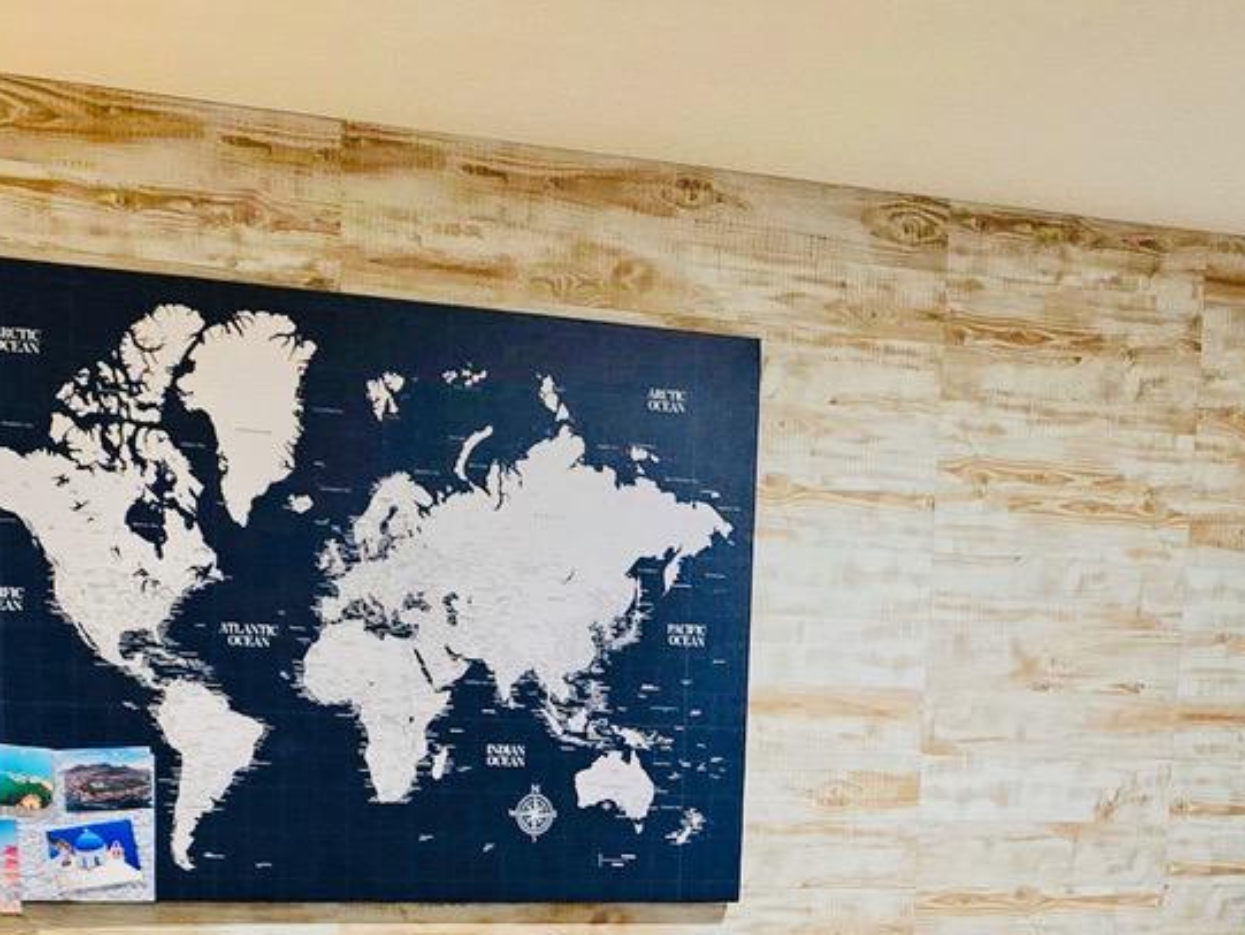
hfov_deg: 22.4
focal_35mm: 87
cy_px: 1322
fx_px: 3130
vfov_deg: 15.8
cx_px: 824
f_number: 1.7
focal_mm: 6.3
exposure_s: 1/120
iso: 640
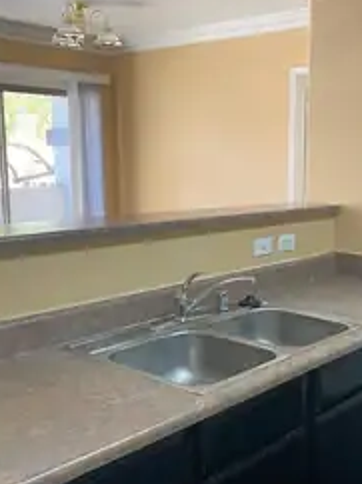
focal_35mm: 43
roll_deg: +0.0
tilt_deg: -8.4
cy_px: 266
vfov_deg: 43.8
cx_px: 248
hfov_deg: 33.2
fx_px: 601
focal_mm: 4.25
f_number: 1.8
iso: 100
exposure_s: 1/60
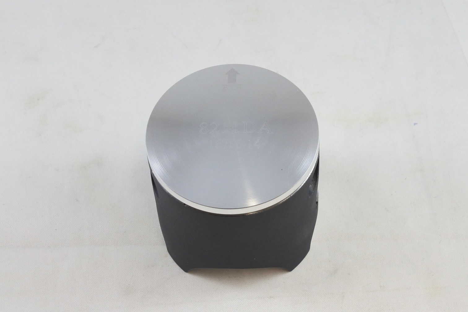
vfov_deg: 25.1
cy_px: 156
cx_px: 234
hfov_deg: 36.9
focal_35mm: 54
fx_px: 702
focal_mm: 20.1
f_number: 4.8
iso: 500
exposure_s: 1/125
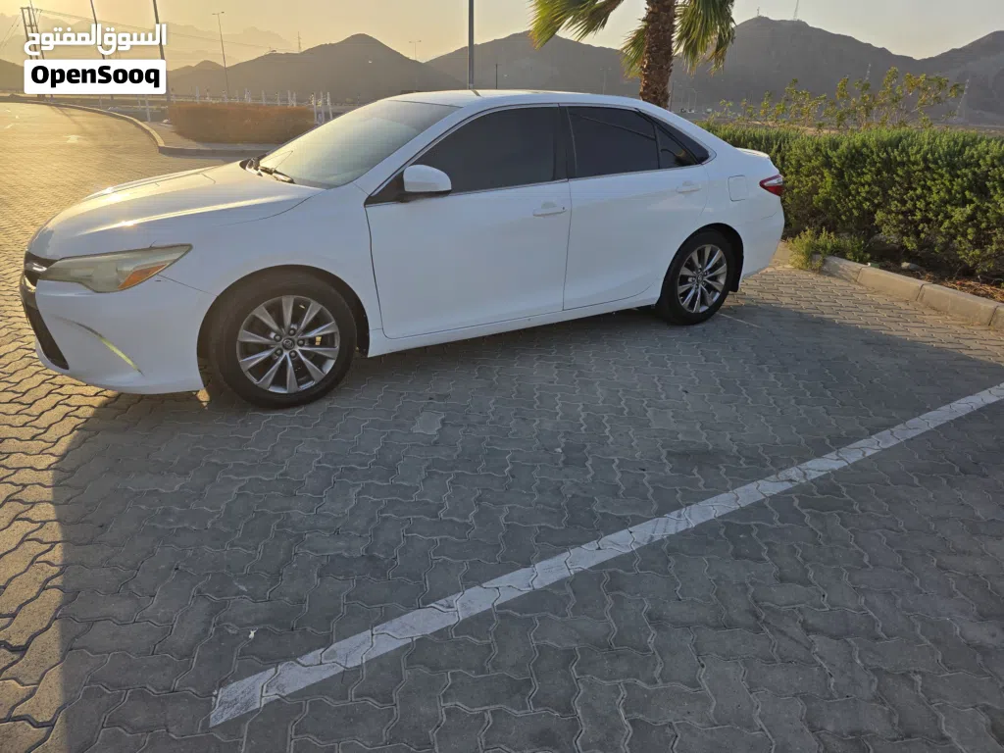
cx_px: 502
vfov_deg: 58.9
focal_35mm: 23
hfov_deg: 73.9
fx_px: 667
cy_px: 376
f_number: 1.7
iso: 80
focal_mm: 6.3
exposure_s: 1/4889
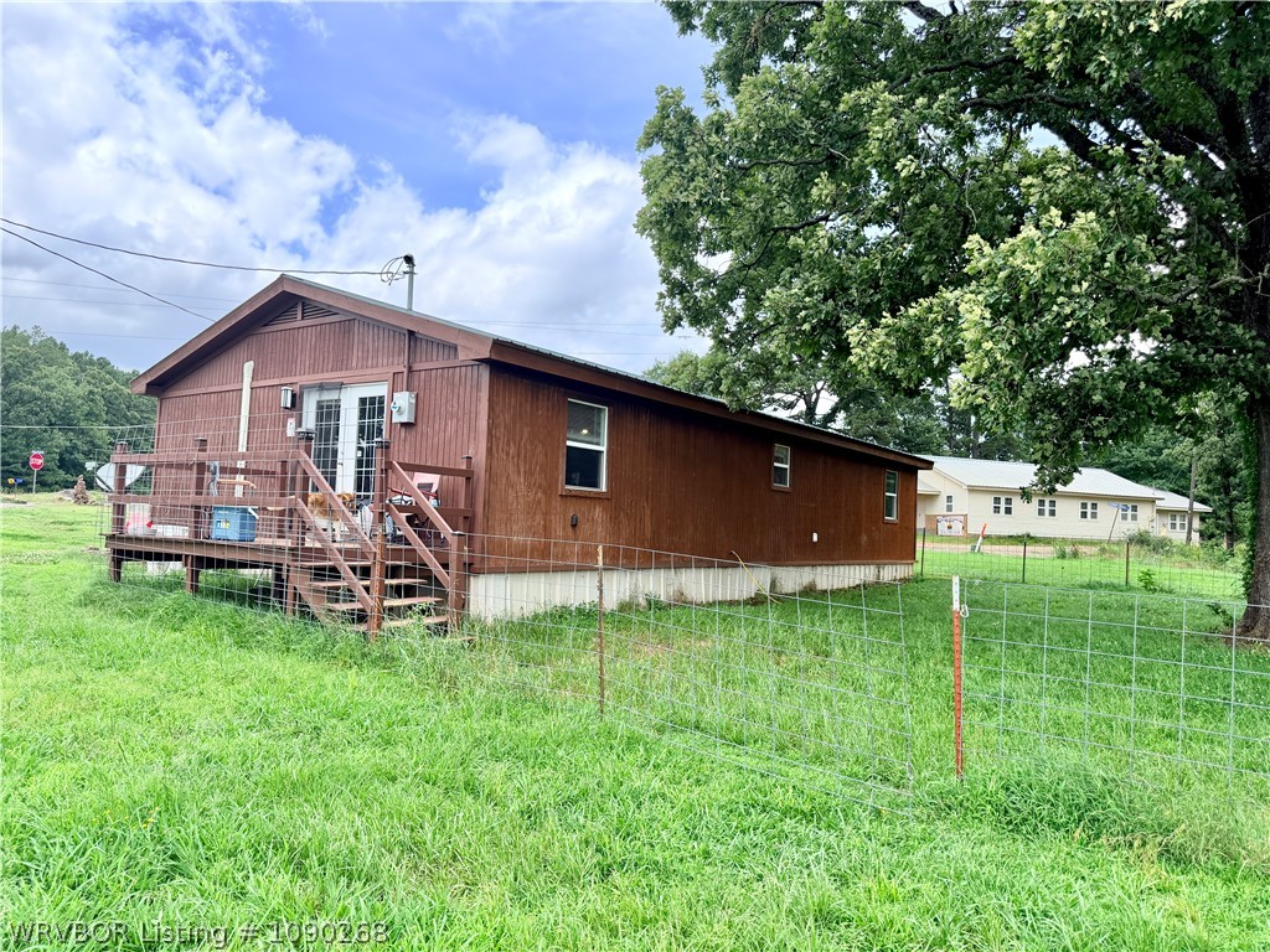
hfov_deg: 71.6
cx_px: 635
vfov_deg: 56.8
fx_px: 881
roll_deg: -1.6
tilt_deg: +4.7
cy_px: 476
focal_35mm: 24
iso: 100
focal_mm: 6.76
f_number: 1.78
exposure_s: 1/1493
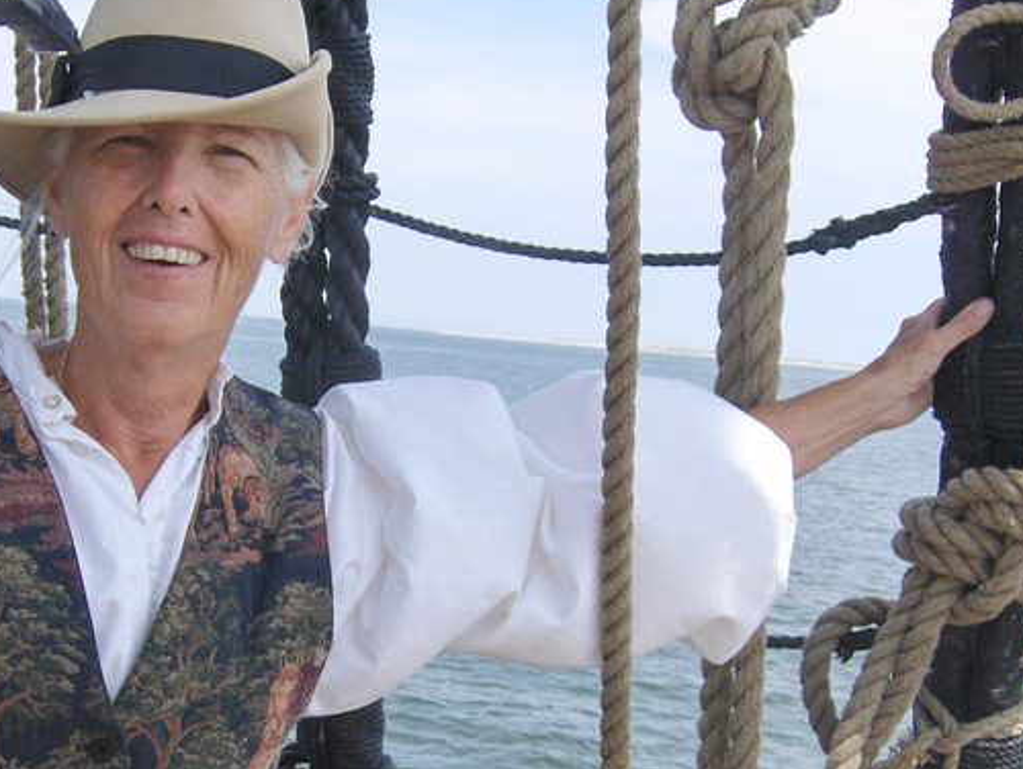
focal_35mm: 56
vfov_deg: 26.0
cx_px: 348
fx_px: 1657
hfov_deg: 34.0
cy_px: 519
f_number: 5.5
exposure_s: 1/562
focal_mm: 7.5
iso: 100
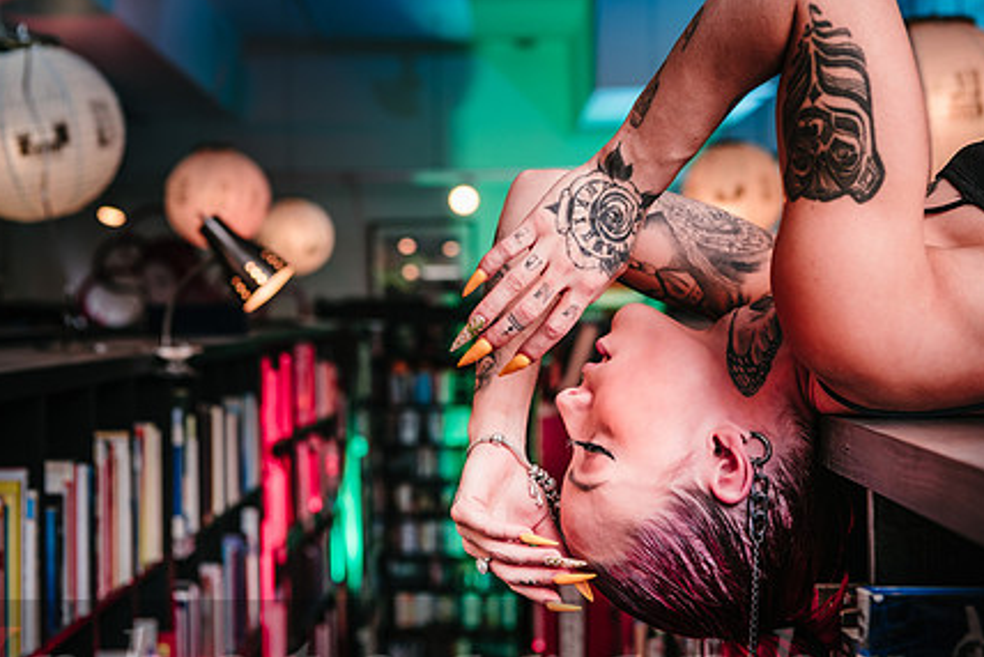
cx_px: 432
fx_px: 1942
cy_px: 368
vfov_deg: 19.2
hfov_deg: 28.4
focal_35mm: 71
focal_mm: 52
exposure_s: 1/80
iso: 64
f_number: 4.5
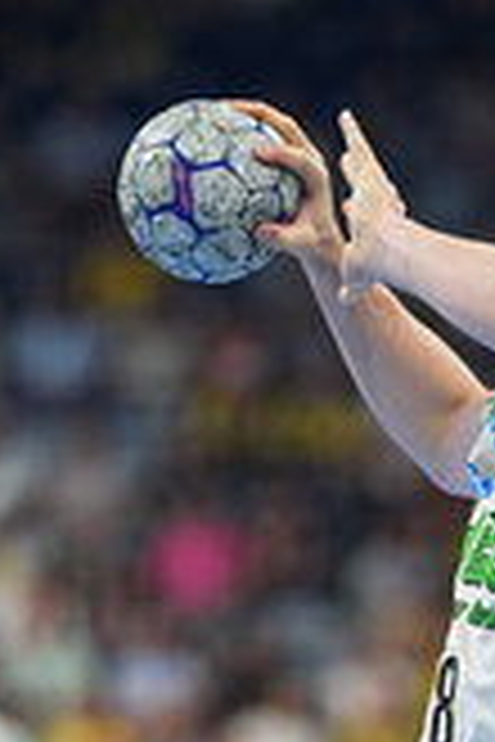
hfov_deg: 2.8
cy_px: 1057
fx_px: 10105
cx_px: 594
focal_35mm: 490
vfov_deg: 4.2
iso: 1000
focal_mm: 135
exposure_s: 1/1600
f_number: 1.8
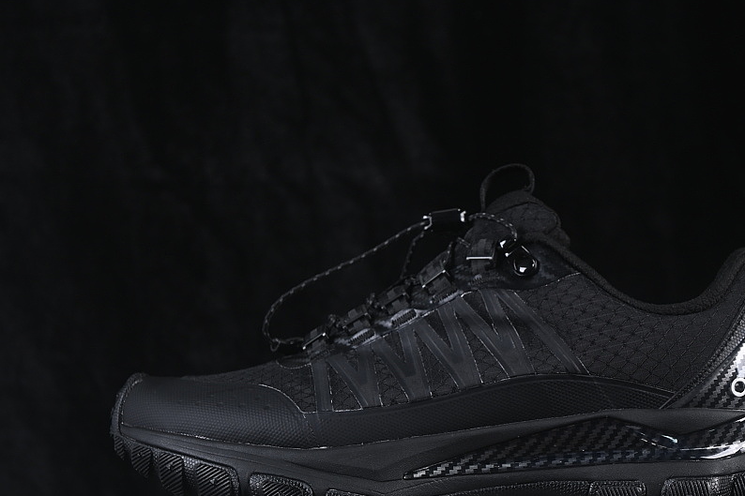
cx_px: 477
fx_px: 2110
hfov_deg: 20.0
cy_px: 318
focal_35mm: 102
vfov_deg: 13.4
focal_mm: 50
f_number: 6.3
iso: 160
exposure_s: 1/60
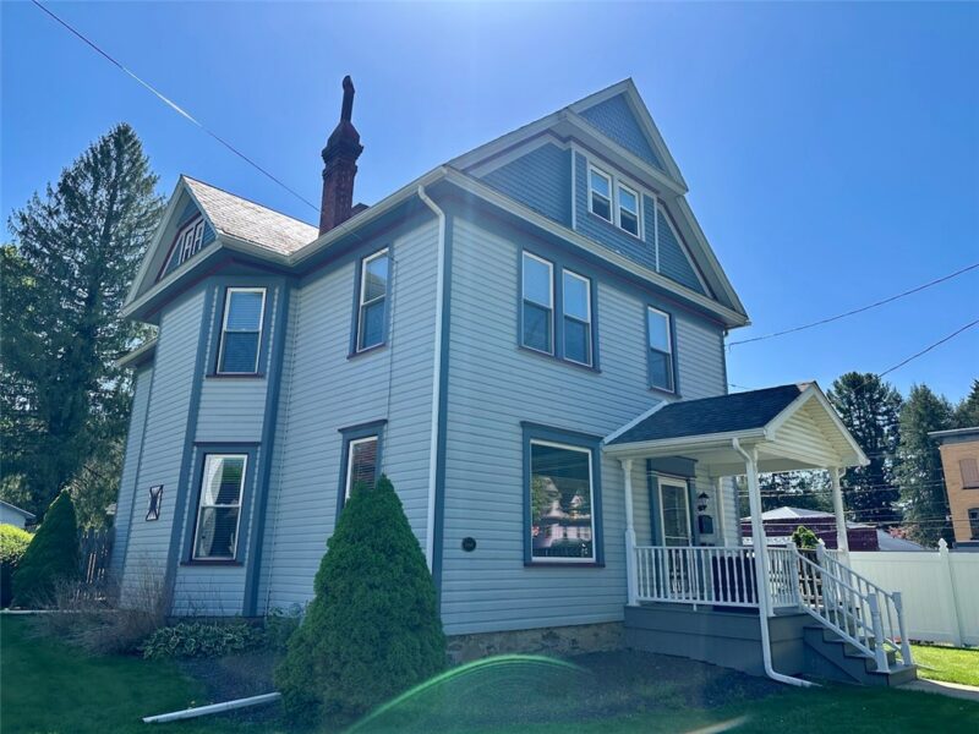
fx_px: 679
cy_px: 367
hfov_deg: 71.6
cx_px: 490
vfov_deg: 56.8
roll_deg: -0.9
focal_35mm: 24
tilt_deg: +16.8
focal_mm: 6.86
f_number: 1.78
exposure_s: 1/3861
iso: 80
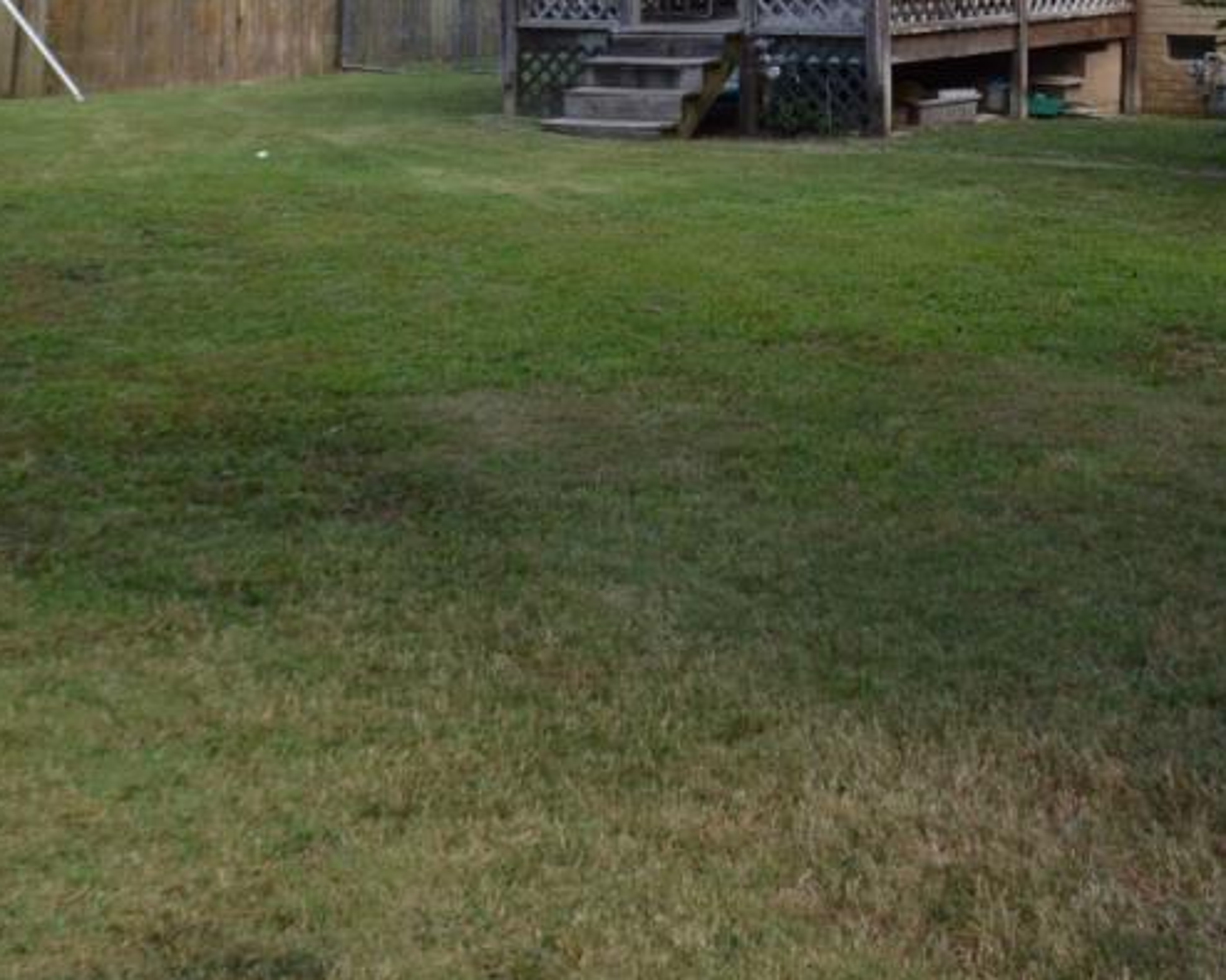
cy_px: -194
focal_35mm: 77
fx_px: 2793
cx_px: 893
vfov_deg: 18.8
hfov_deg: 24.5
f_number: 5.6
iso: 100
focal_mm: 18
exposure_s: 1/125
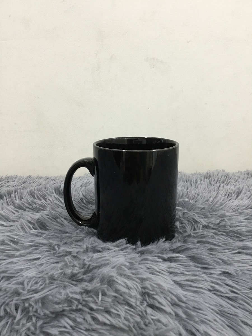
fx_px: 301
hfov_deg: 45.4
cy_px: 168
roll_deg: +1.0
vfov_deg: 58.4
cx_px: 126
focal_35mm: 31
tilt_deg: -15.0
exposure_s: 1/33
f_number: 2.4
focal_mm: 3.3
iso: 160
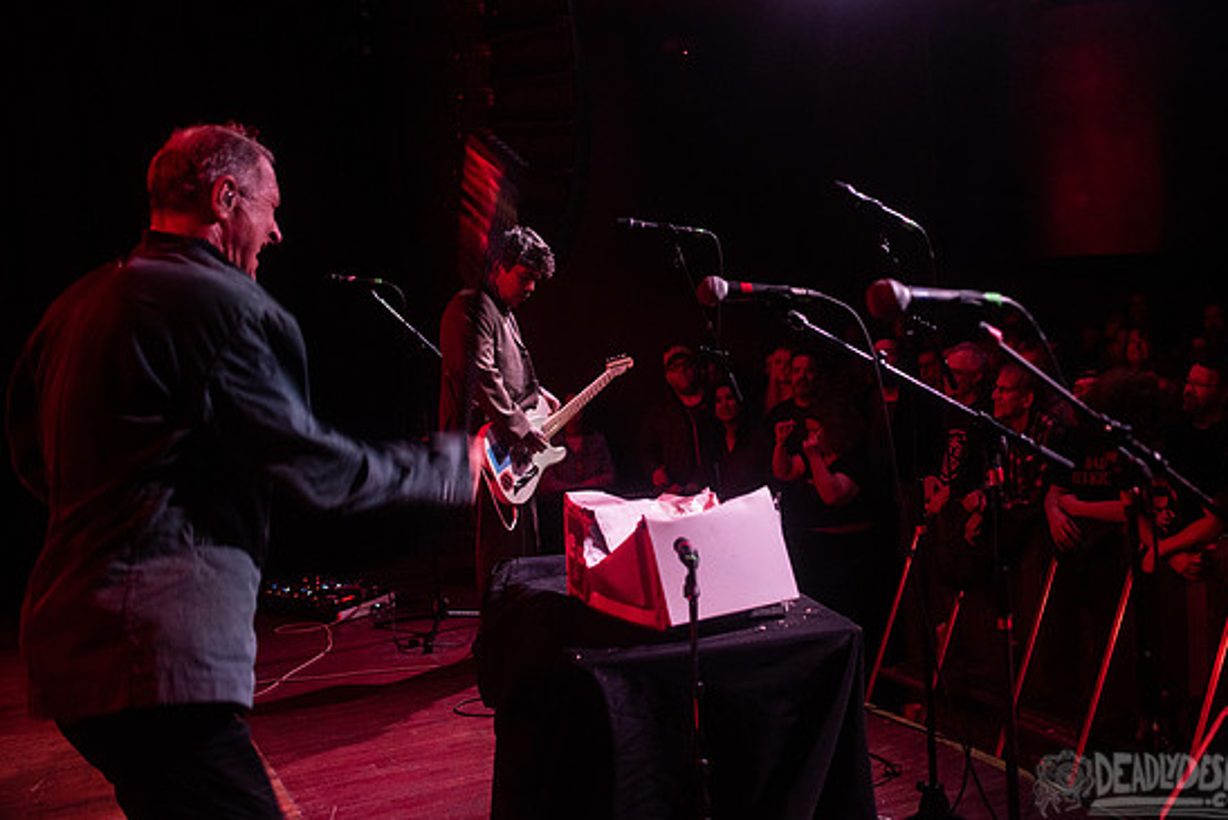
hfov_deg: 45.1
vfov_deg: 31.1
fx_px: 1467
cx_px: 752
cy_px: 328
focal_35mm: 43
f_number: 3.2
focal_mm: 35
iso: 2000
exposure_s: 1/160
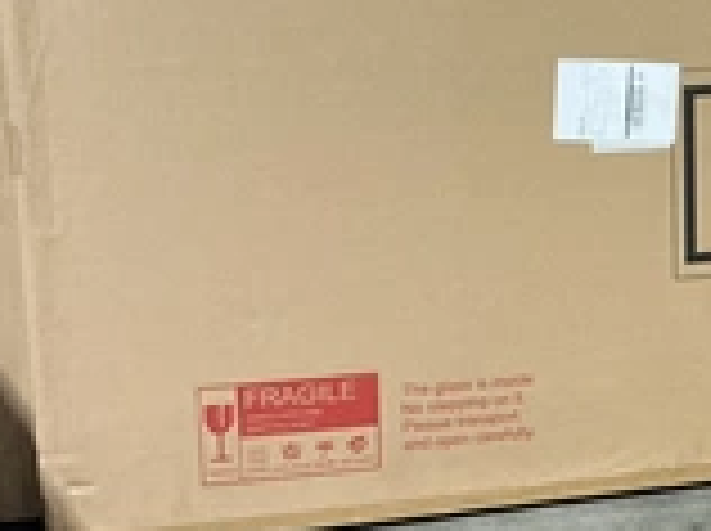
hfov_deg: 25.4
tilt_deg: -23.7
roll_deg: -4.5
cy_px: 81
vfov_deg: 20.4
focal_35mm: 71
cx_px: 792
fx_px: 1456
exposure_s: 1/60
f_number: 1.8
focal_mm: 3
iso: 200
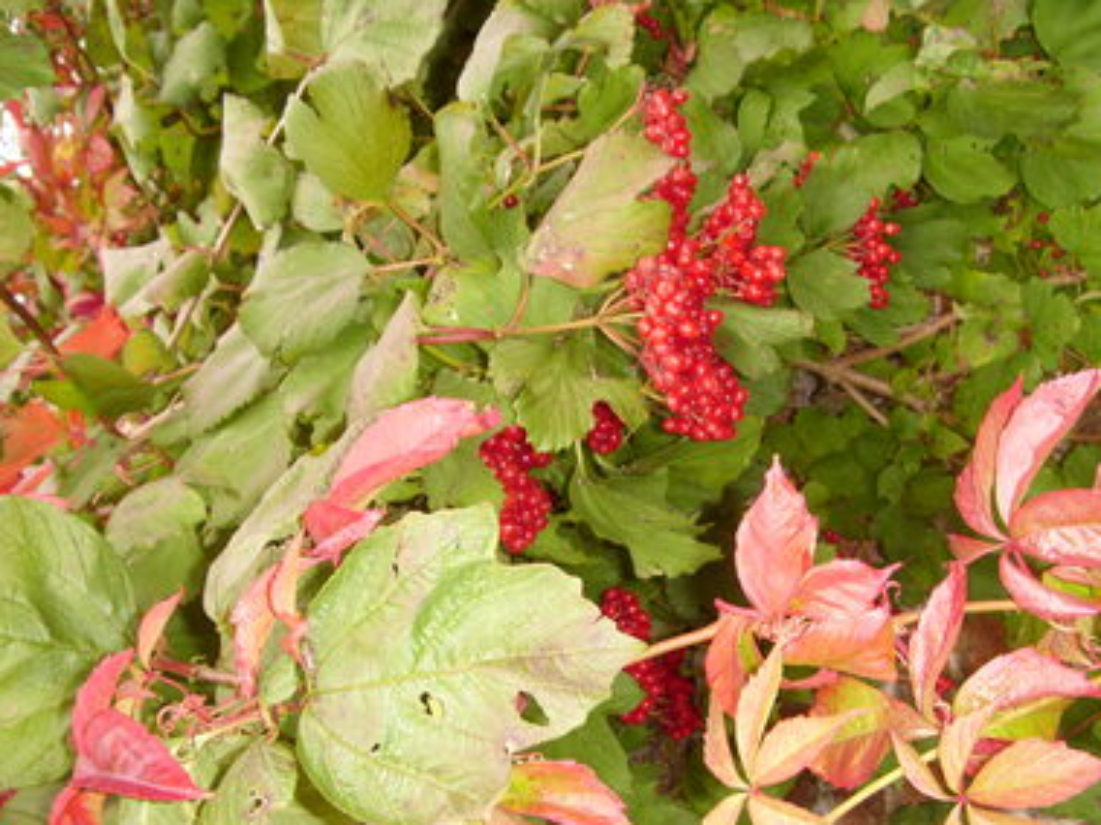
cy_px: 476
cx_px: 564
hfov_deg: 51.4
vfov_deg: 39.5
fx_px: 1145
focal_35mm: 36
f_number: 3.5
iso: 50
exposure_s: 1/30
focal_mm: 6.3
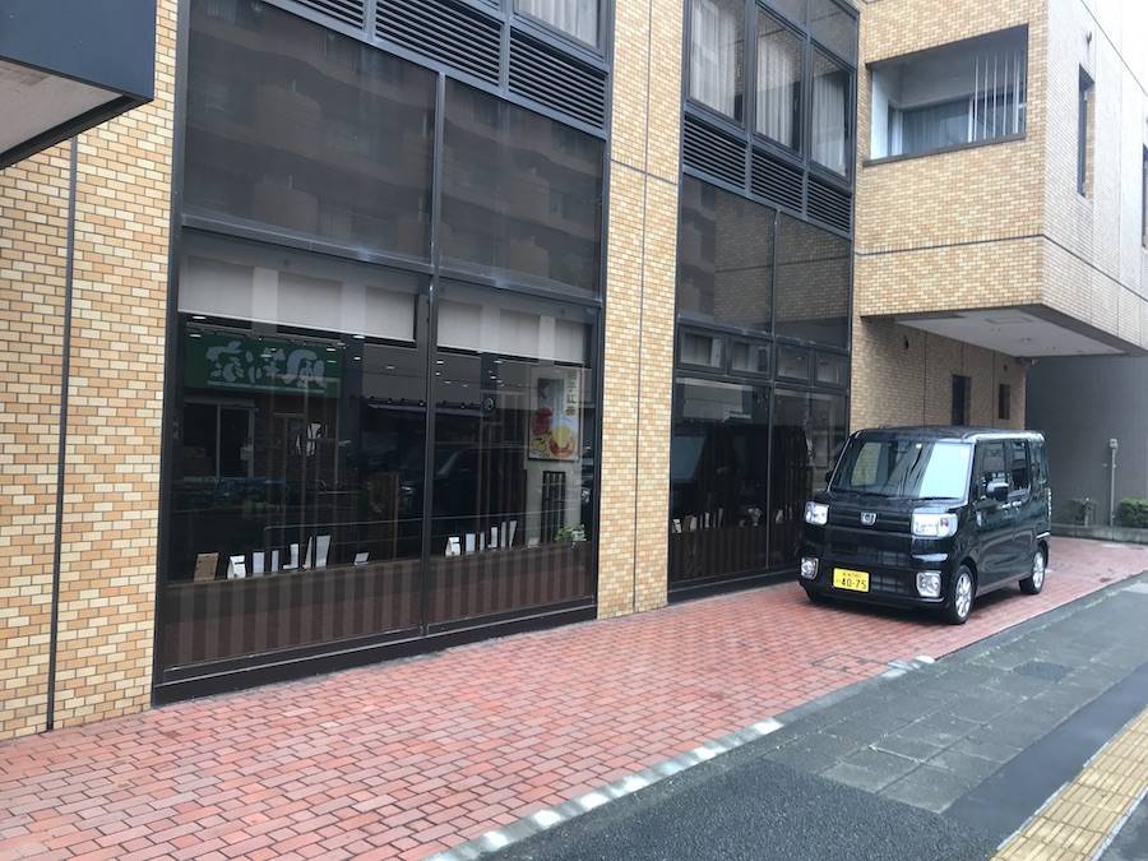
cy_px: 430
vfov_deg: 49.7
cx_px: 574
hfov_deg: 63.4
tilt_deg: +0.9
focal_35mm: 28
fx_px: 929
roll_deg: -0.9
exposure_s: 1/95
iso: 32
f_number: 1.8
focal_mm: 3.99
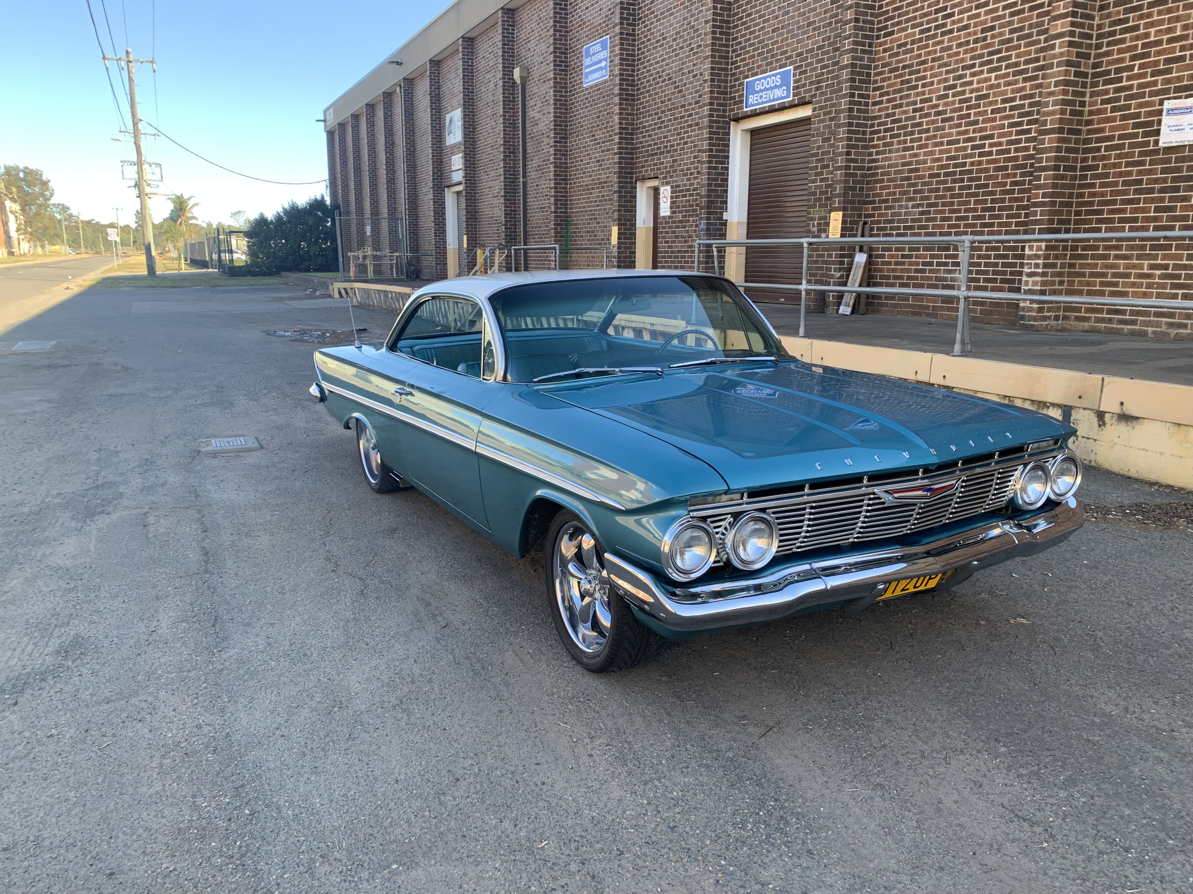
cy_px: 447
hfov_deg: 67.3
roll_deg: -0.2
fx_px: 896
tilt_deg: -12.6
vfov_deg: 53.1
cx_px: 596
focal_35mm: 26
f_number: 1.8
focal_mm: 4.25
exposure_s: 1/186
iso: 25
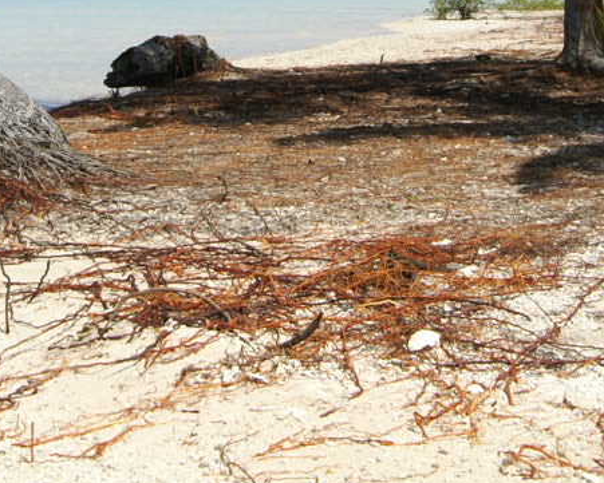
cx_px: 220
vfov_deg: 12.3
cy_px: -106
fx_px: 2181
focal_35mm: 122
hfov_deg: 15.7
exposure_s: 1/640
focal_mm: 26
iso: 100
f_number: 7.1
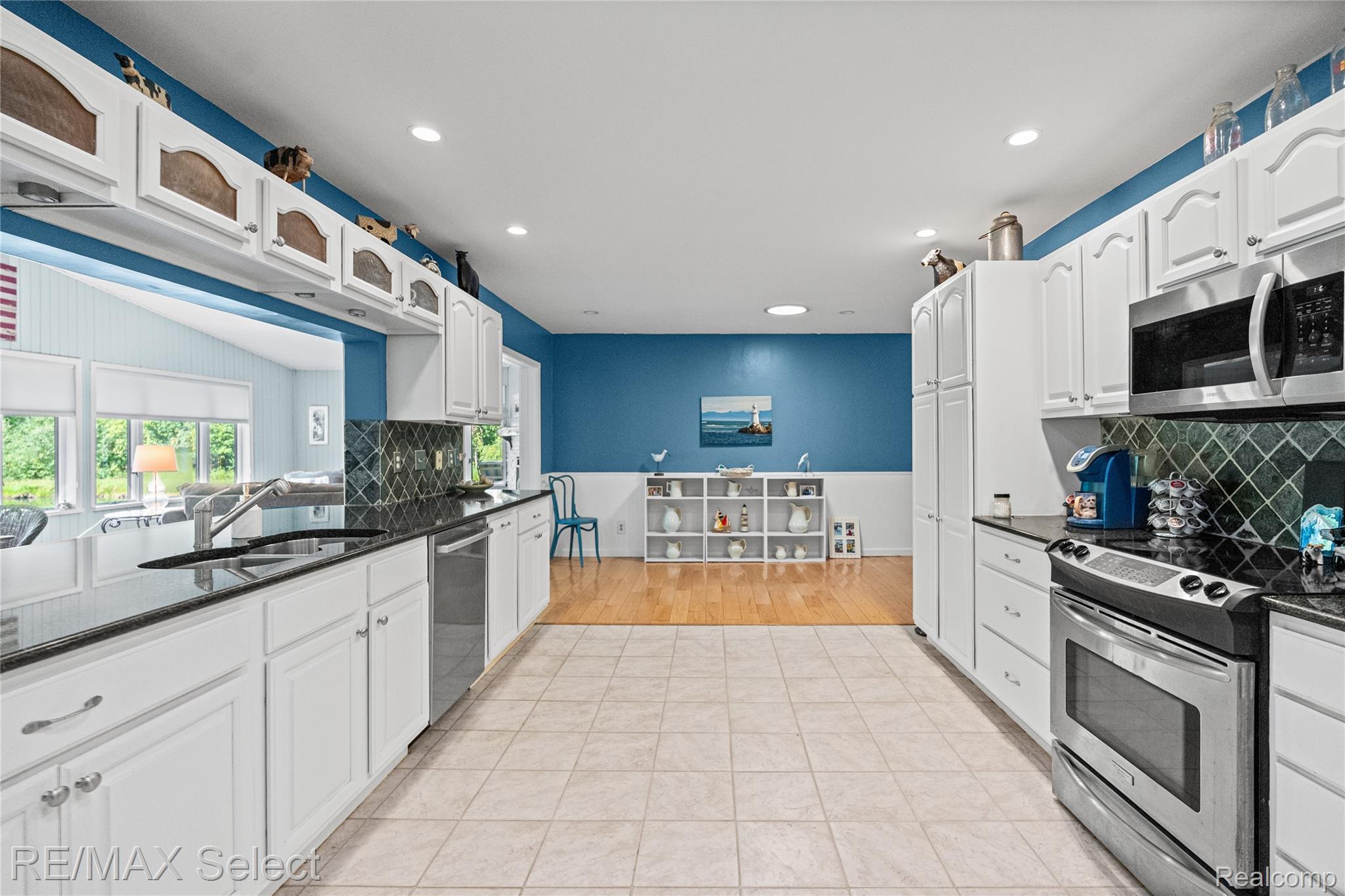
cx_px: 672
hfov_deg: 96.7
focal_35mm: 16
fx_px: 598
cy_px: 448
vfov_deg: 73.7
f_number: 4
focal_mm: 16
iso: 6400
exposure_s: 1/80
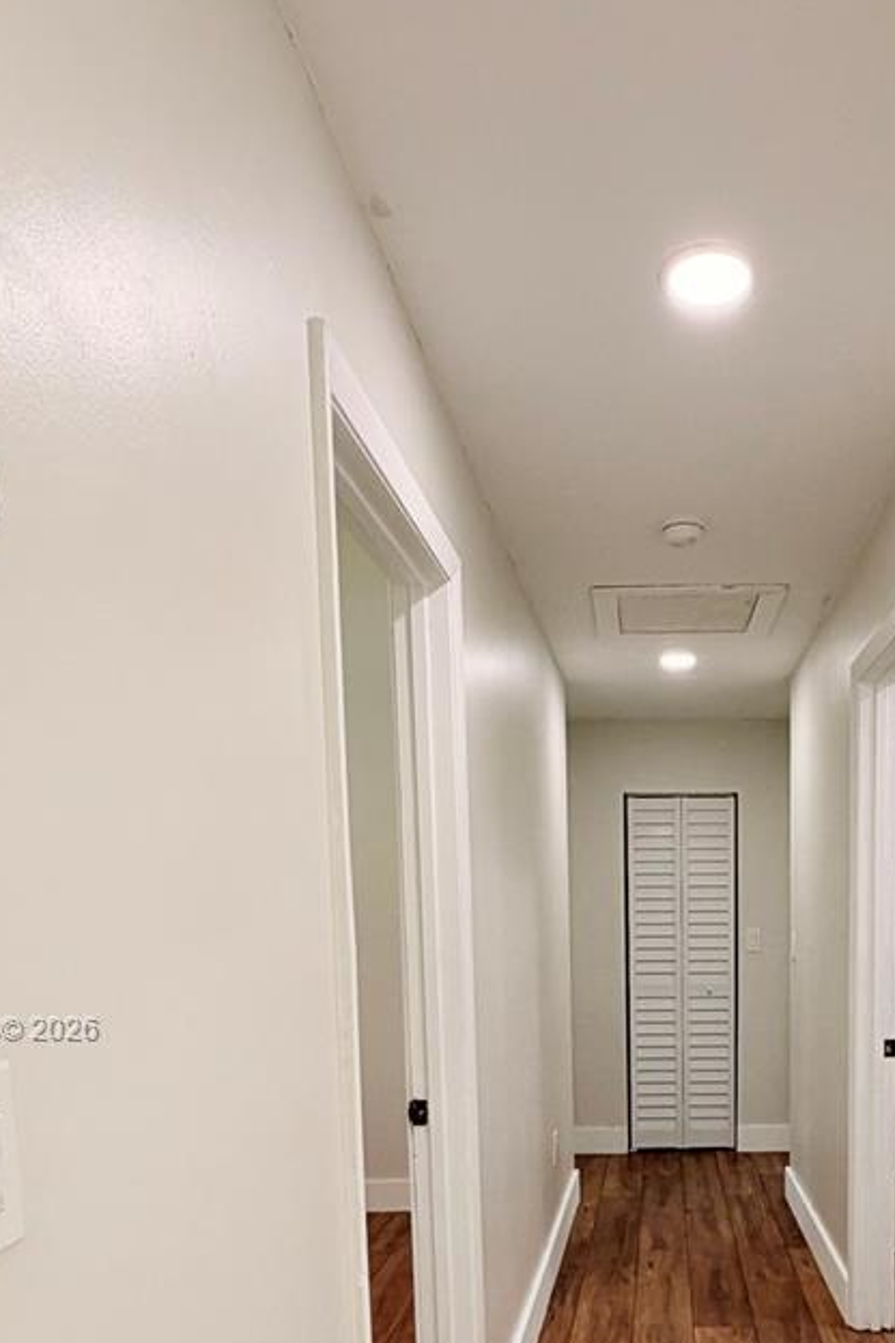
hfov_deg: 44.9
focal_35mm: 28
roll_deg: -0.2
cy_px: 1031
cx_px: 667
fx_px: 1044
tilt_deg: -6.7
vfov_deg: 61.3
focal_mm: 2.22
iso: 125
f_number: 2.2
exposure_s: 1/121
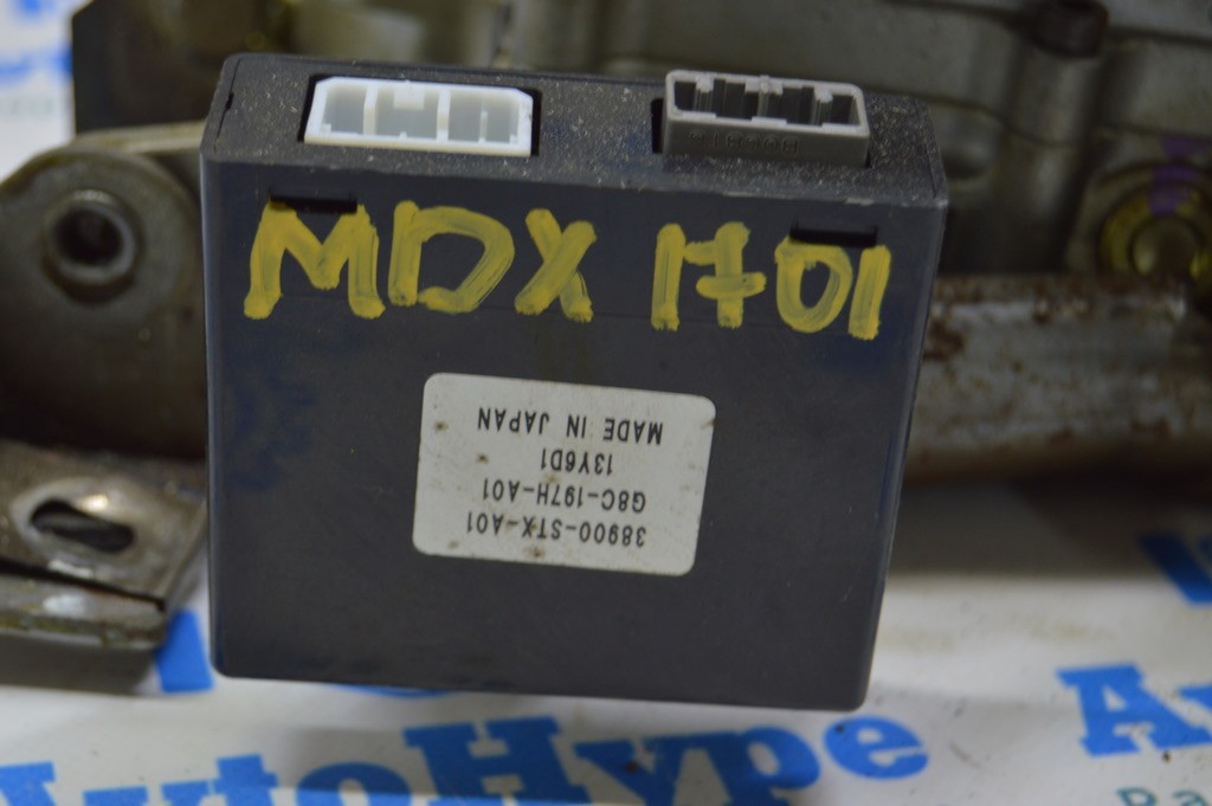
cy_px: 403
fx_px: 2775
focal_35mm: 82
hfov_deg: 24.6
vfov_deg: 16.5
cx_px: 606
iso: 400
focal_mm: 55
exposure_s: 1/20
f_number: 5.6
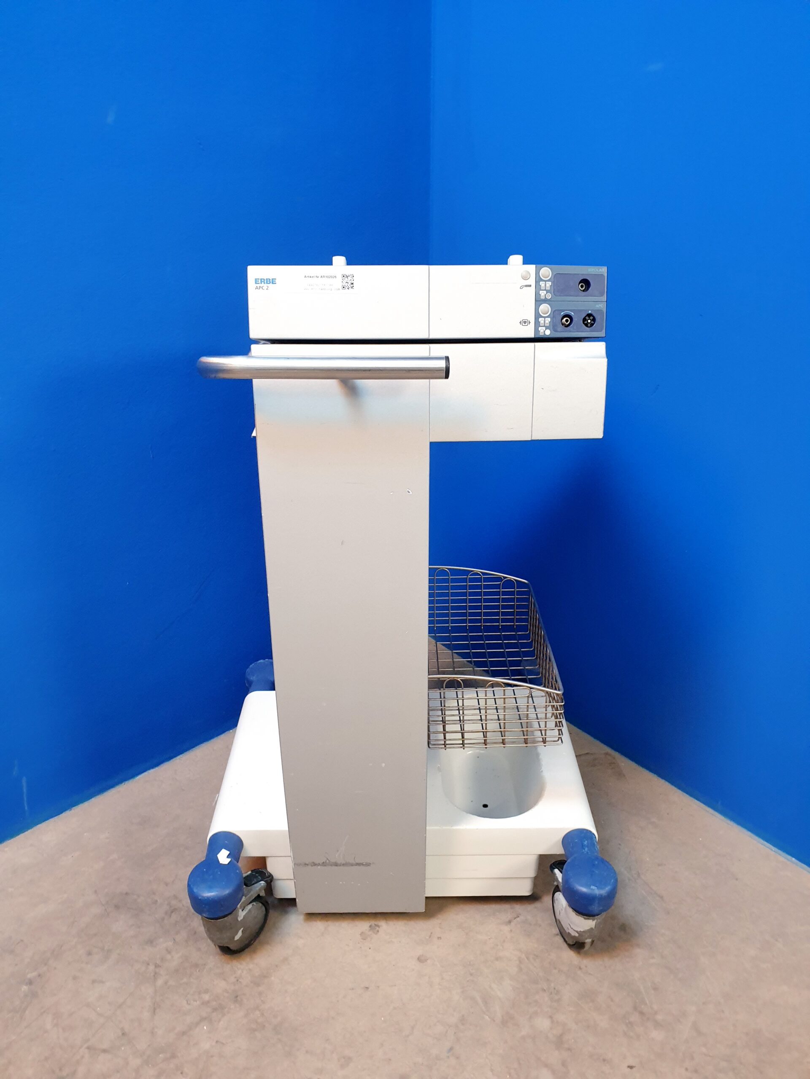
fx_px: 811
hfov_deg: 53.1
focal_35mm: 26
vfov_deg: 67.3
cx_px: 405
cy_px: 540
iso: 250
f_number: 2.4
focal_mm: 4.3
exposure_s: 1/33
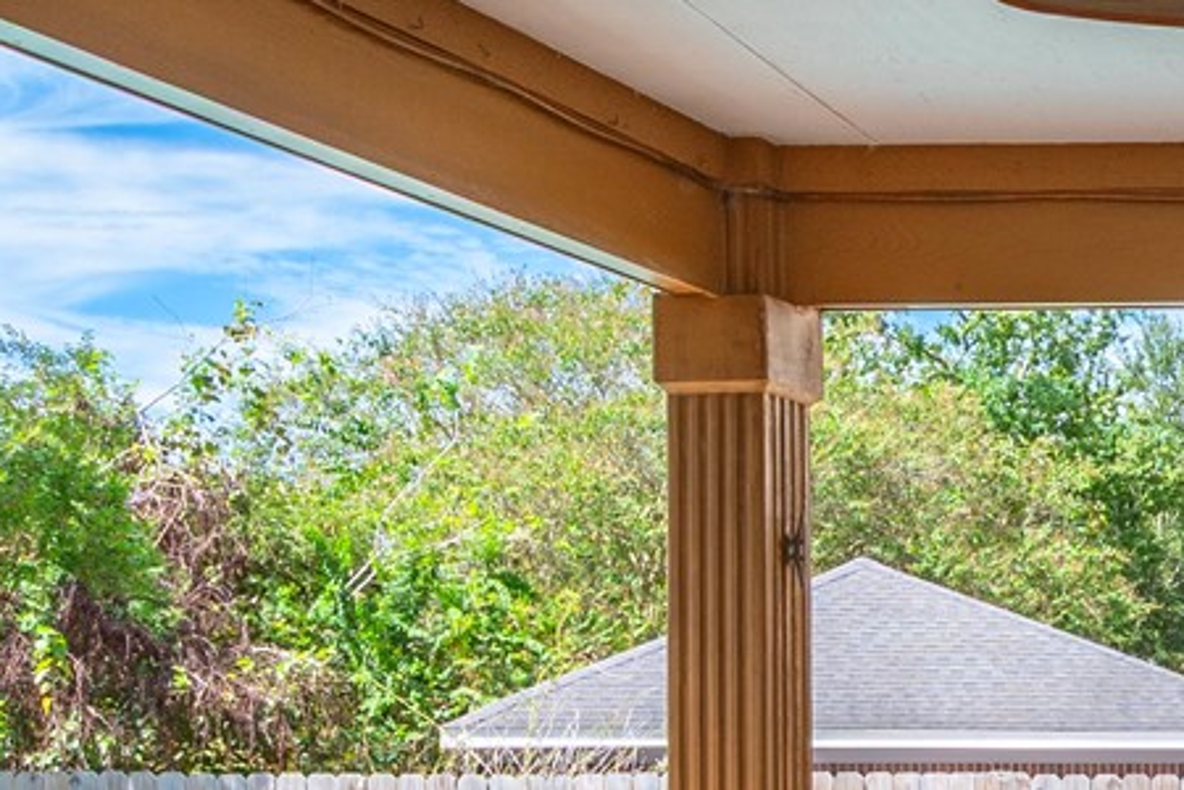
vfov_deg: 16.2
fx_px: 2697
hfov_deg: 20.7
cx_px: 1826
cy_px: 872
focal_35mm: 82
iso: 125
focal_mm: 17
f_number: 14
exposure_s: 1/50
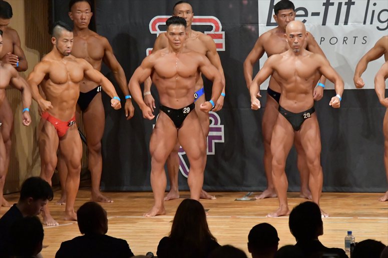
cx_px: 194
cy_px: 129
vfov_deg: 5.1
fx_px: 2909
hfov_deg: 7.6
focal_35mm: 270
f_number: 5.6
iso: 11400
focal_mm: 180
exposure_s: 1/400
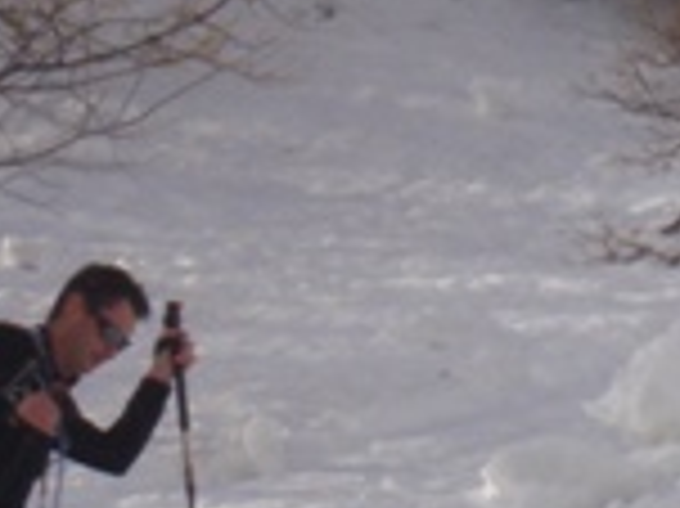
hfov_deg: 7.5
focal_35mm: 260
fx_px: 5103
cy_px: 265
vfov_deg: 5.7
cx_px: 1049
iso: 64
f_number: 6.3
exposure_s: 1/250
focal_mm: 8.89
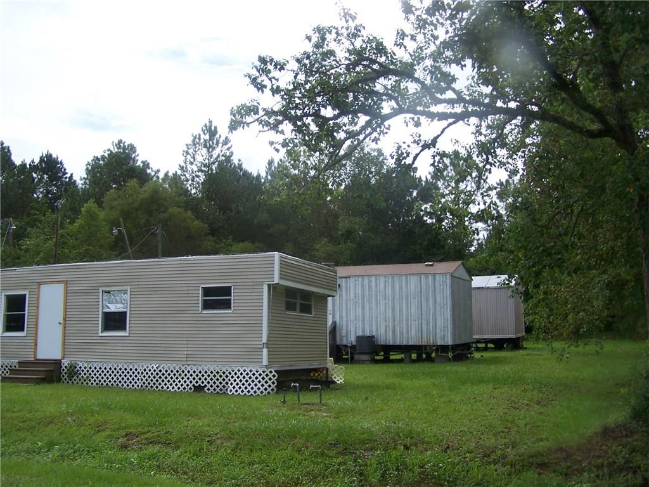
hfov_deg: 49.0
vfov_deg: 37.7
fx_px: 712
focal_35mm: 38
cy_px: 244
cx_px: 324
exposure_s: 1/800
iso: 80
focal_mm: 6.3
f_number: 2.8
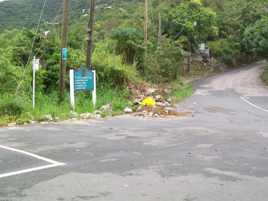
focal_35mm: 45
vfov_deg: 32.2
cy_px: 100
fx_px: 348
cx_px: 134
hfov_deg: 42.1
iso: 64
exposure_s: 1/80
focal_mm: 7.6
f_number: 3
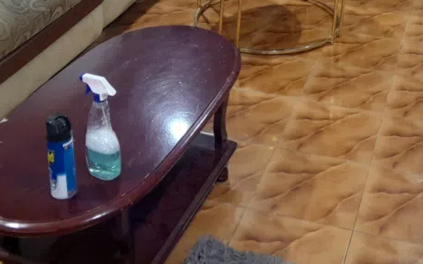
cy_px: -65
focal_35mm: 61
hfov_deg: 33.0
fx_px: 703
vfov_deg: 19.8
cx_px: 300
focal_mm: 3.98
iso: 250
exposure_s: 1/50
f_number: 1.8
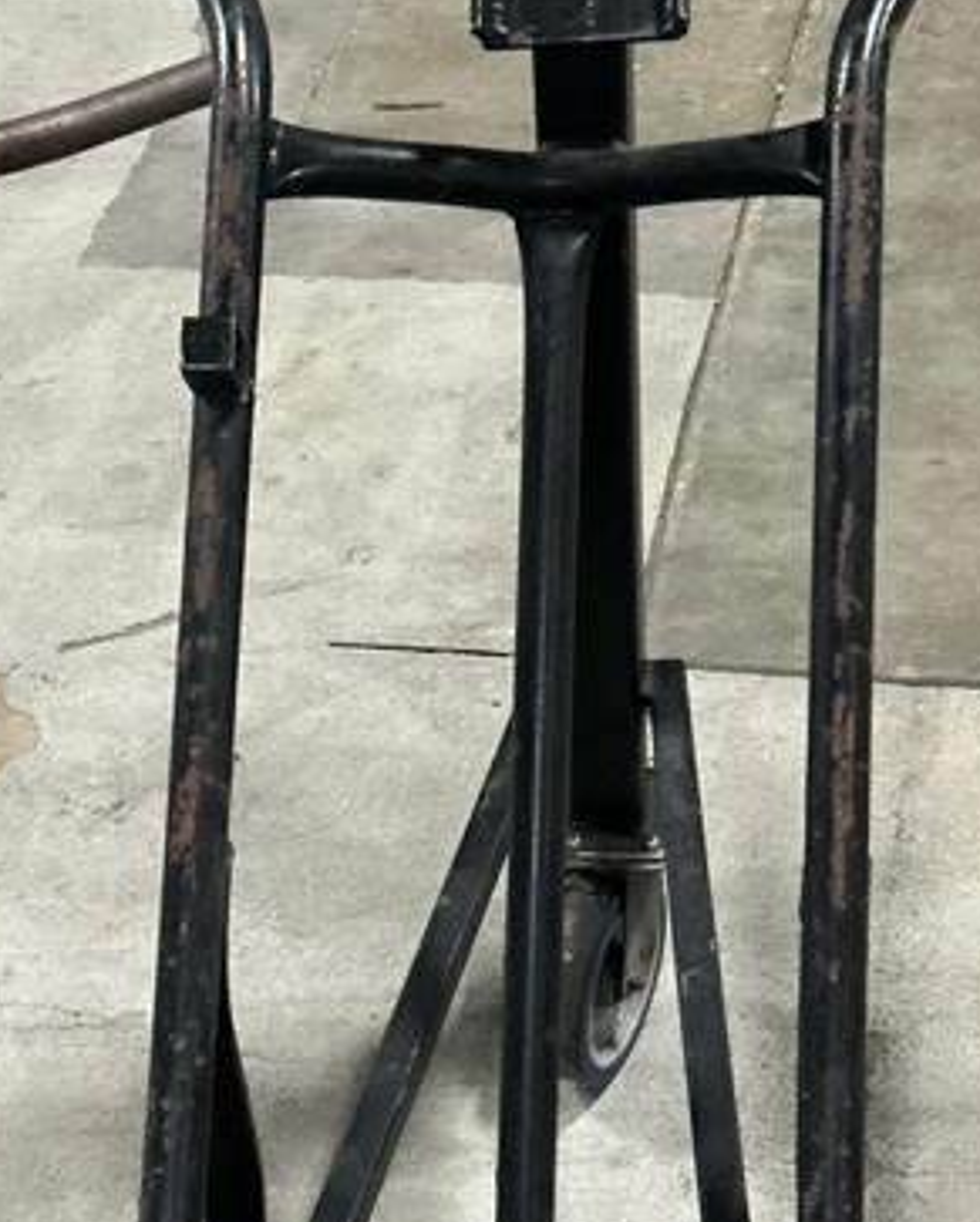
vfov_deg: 24.7
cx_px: 492
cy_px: 680
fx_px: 2788
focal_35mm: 77
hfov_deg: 19.9
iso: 400
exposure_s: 1/30
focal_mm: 3
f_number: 1.8
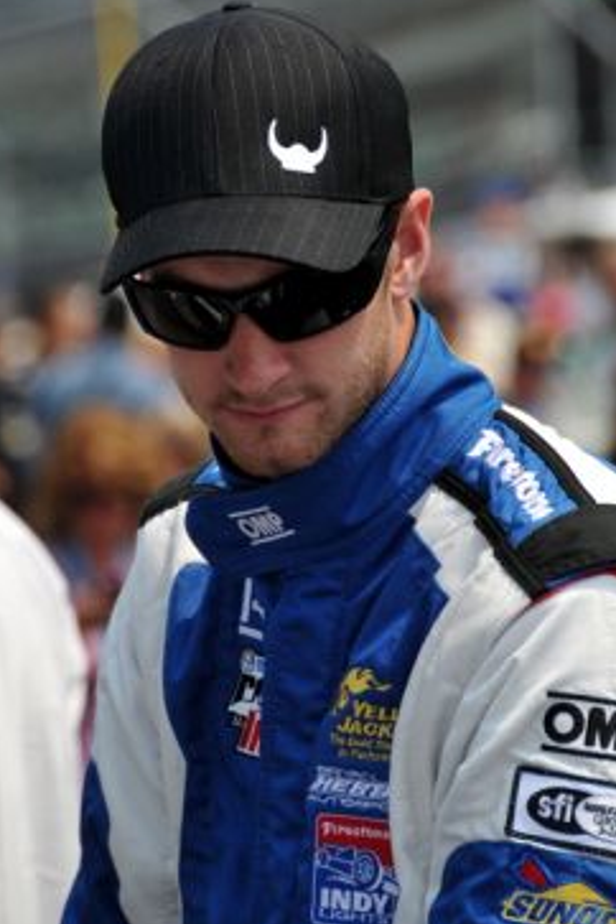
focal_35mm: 413
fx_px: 10600
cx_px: 317
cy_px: 339
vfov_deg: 5.0
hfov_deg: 3.3
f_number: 5.6
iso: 400
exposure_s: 1/2000
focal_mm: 200
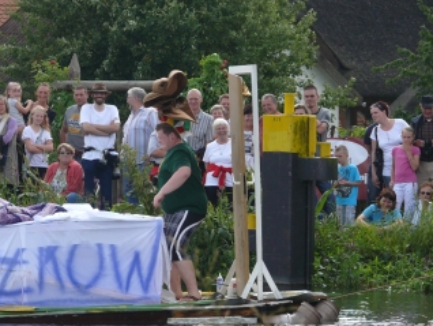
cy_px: 213
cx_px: 97
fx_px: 3618
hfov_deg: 6.8
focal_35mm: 289
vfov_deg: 5.1
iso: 100
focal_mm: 38.9
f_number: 3.6
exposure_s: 1/500
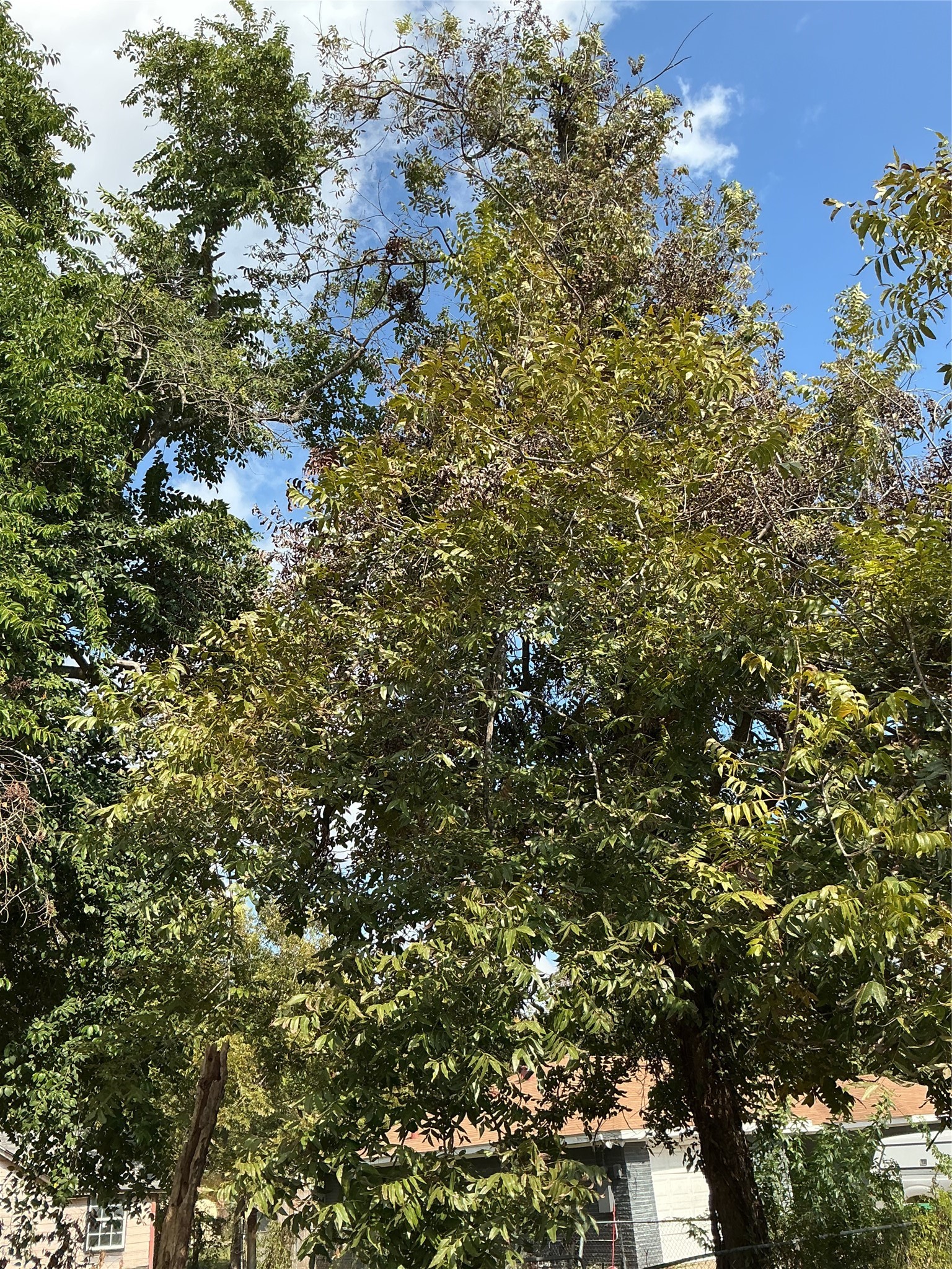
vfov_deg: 61.7
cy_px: 634
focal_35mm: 29
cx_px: 476
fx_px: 1063
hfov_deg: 48.2
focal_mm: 3
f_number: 1.8
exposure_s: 1/749
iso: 25
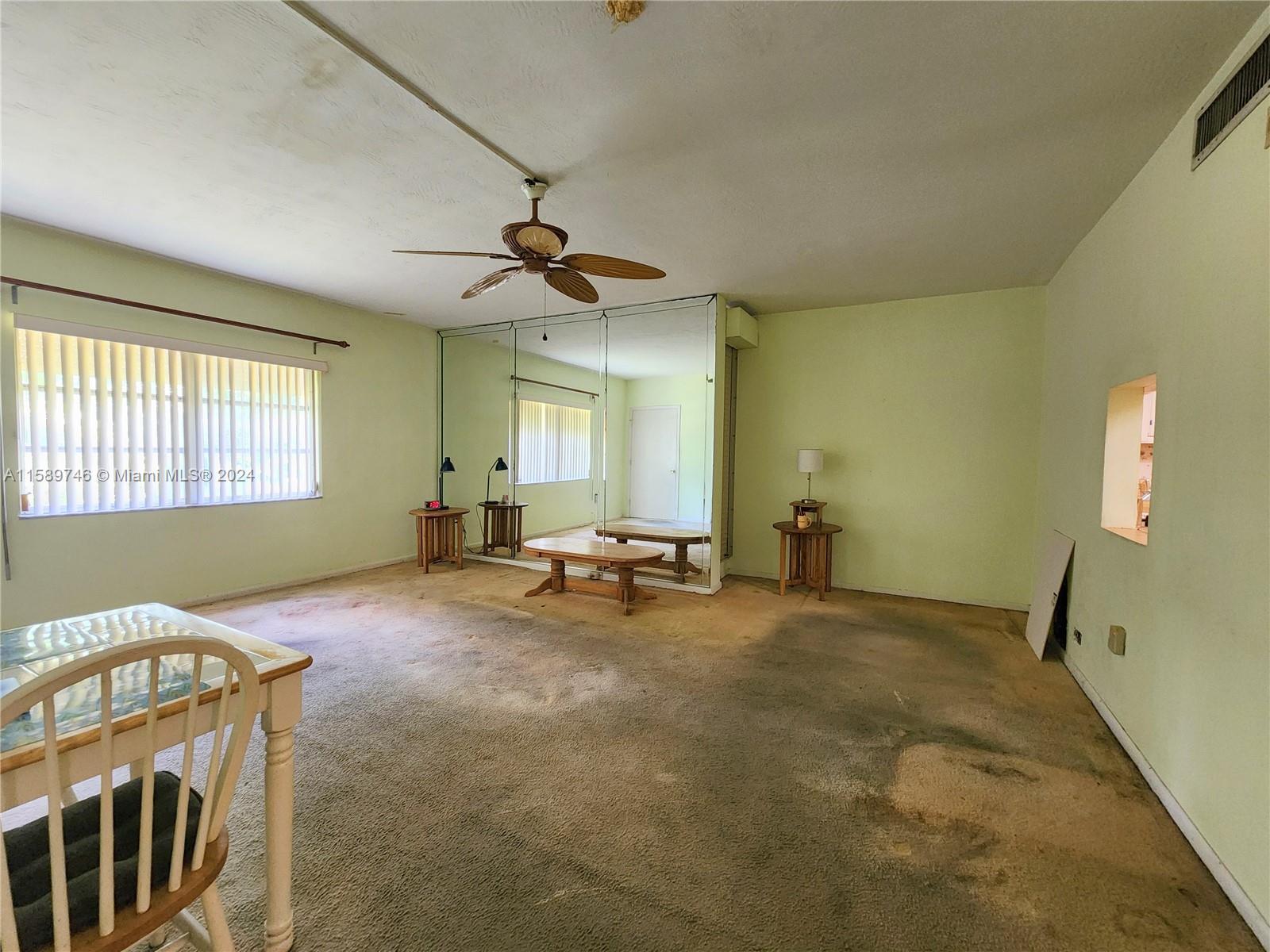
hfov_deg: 106.2
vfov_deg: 89.9
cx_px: 635
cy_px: 476
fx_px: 477
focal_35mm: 13
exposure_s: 1/30
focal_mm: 2.2
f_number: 2.2
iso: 500
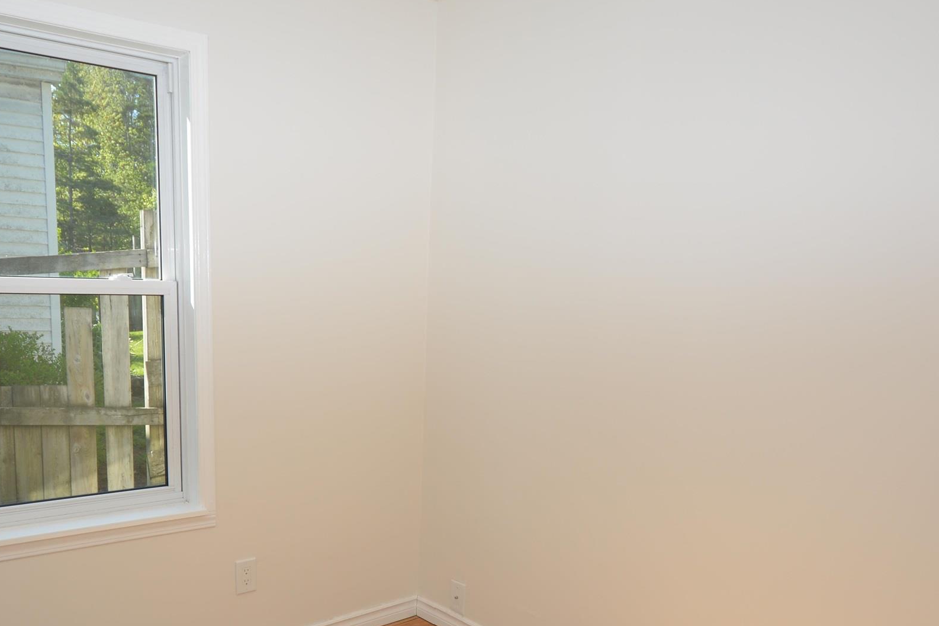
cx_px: 390
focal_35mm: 32
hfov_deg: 58.4
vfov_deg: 40.4
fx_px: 834
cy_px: 438
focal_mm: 11
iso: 110
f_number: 5.6
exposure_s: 1/125
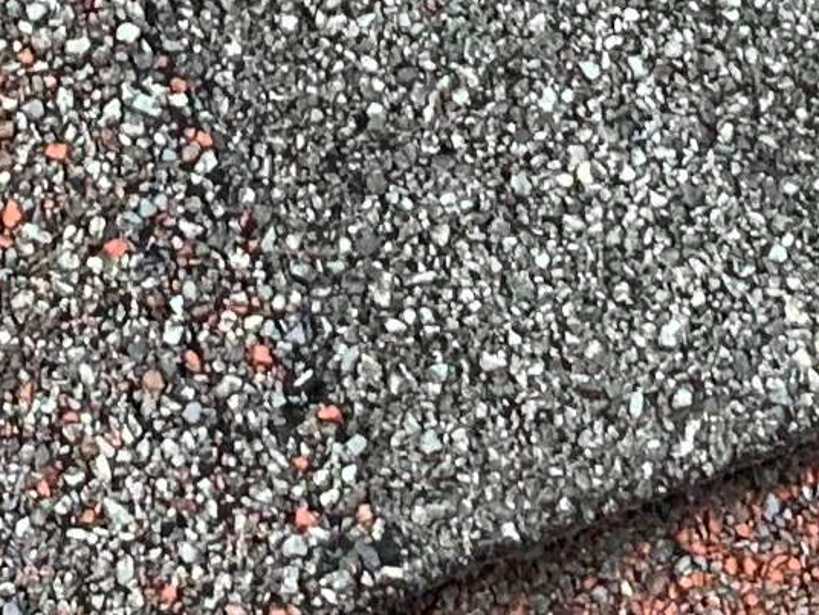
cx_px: 457
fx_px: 5158
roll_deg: -0.1
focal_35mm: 218
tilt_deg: -26.1
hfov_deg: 9.1
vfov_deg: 6.4
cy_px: -1062
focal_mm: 3
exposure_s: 1/120
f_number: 1.8
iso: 32
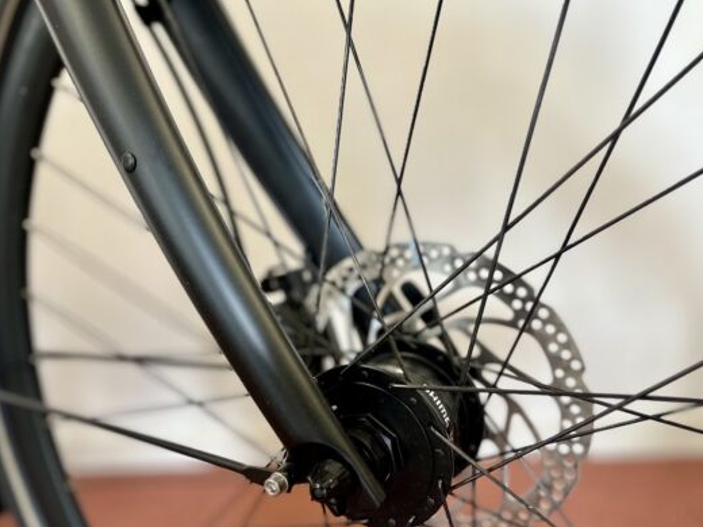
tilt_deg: -12.5
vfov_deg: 46.7
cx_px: 335
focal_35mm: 30
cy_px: 300
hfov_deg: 59.9
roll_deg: +7.2
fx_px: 609
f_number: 1.6
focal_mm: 5.1
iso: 64
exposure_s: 1/50
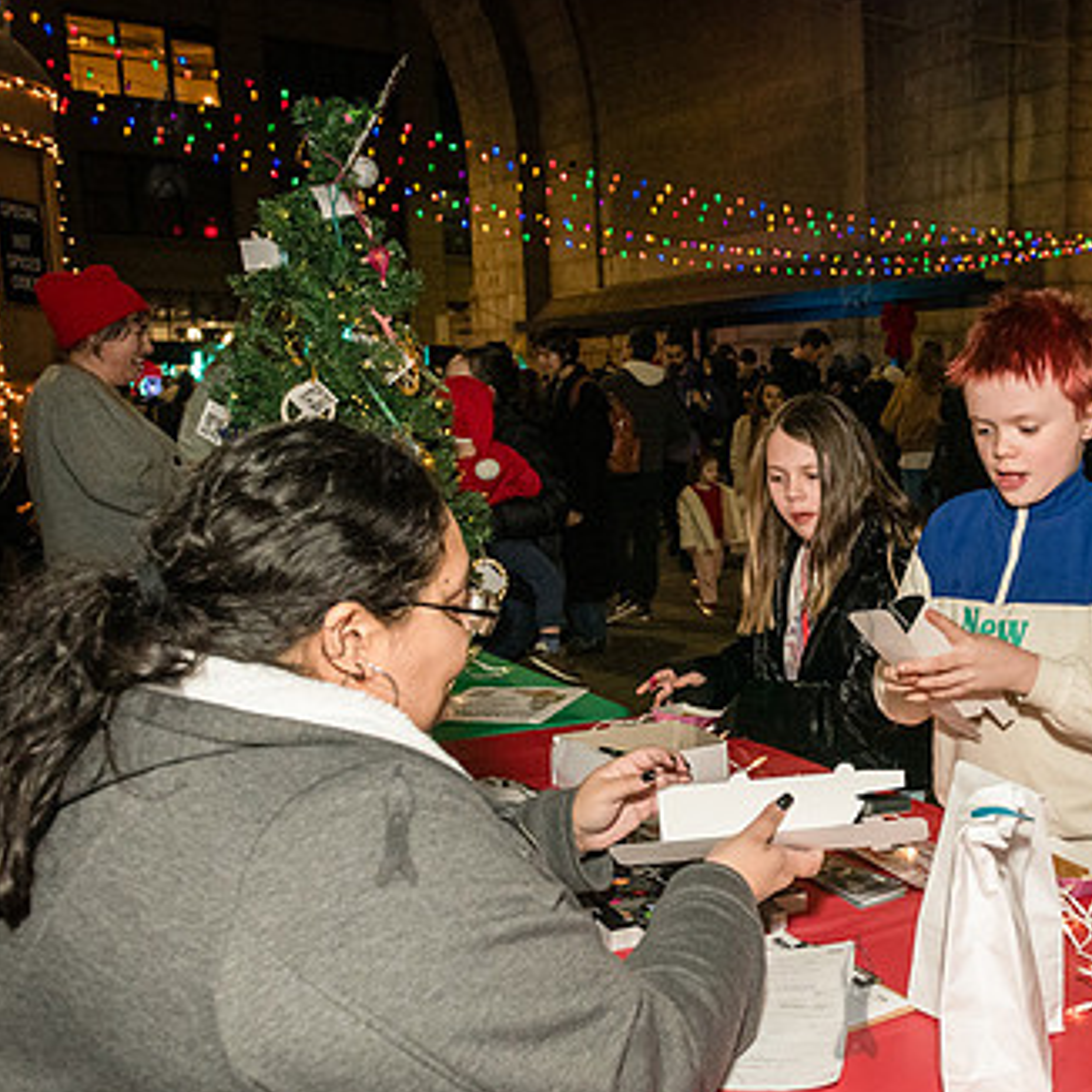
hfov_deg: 40.6
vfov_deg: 42.6
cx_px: 915
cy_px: 652
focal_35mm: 39
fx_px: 1392
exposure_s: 1/160
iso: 4000
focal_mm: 24
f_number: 4.5
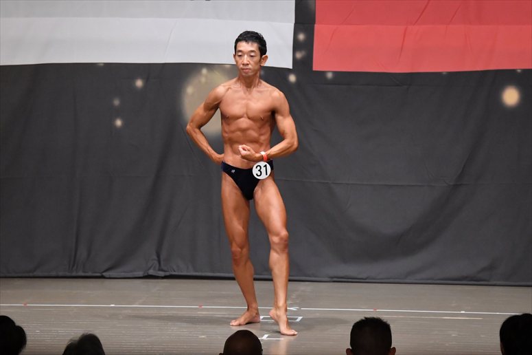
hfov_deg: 9.5
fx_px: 3205
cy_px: 178
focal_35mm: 217
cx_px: 266
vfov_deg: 6.3
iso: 6400
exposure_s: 1/400
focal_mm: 145
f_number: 5.6
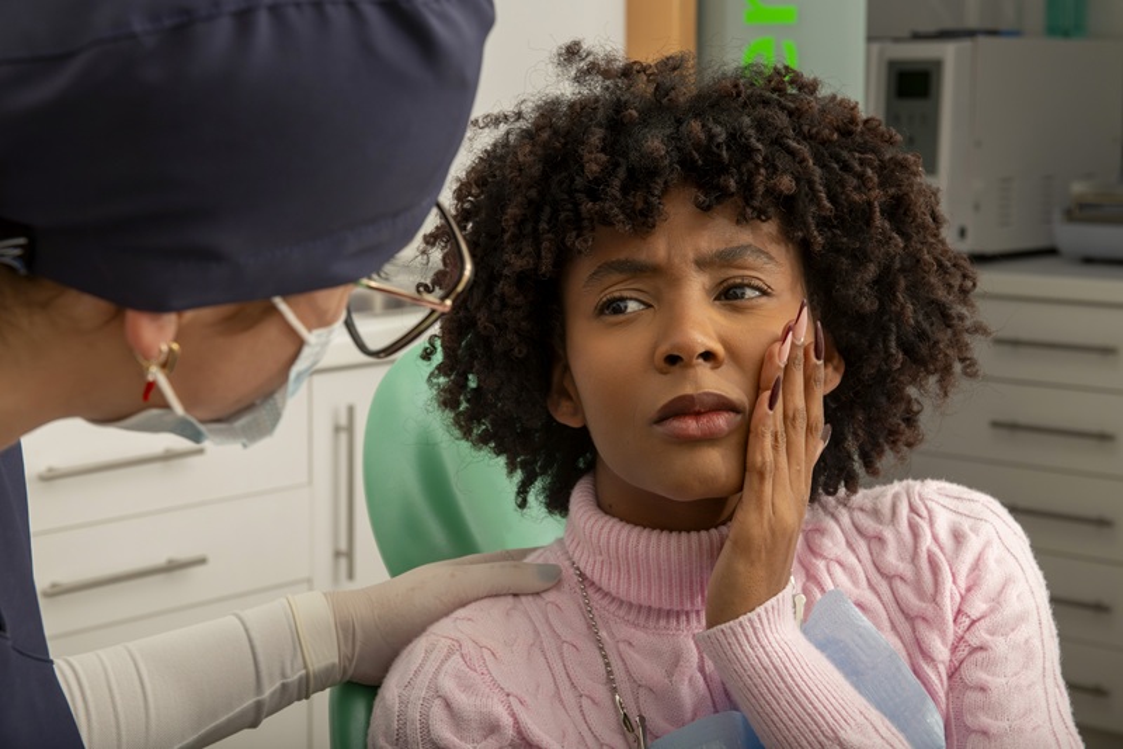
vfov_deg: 19.4
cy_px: 374
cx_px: 562
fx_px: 2183
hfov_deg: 28.8
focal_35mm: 70
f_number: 11
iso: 800
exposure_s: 1/250
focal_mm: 70
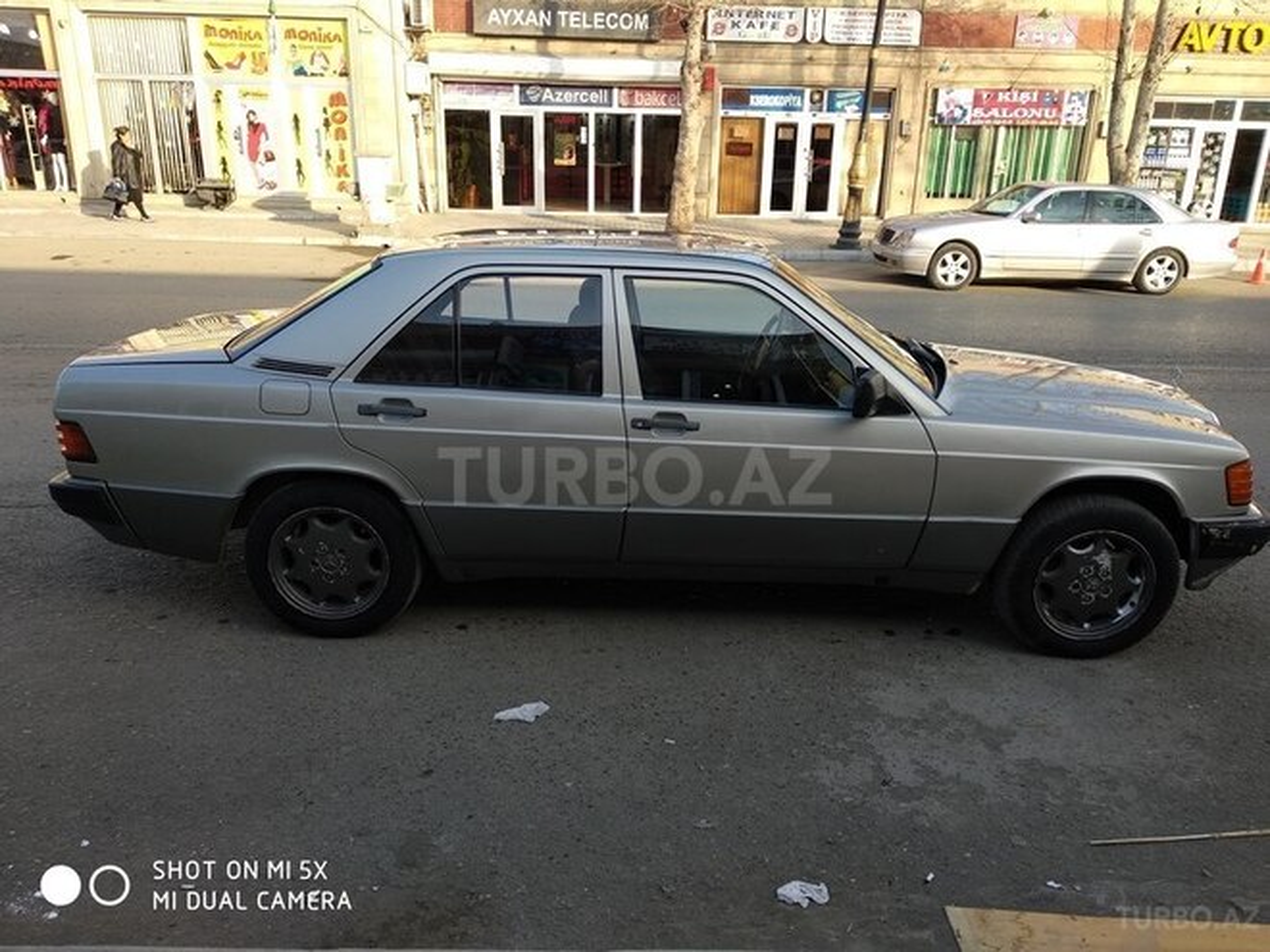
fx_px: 954
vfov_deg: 53.1
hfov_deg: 67.3
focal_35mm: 26
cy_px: 476
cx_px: 635
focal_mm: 3.81
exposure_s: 1/246
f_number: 2.2
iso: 125
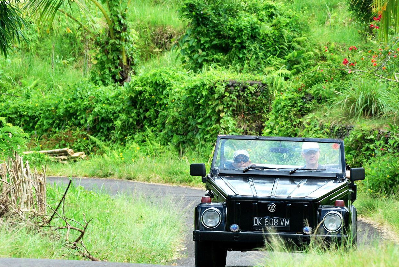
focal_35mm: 354
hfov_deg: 5.8
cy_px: 198
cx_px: 275
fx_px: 3927
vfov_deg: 3.9
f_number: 5
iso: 200
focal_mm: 145
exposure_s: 1/80
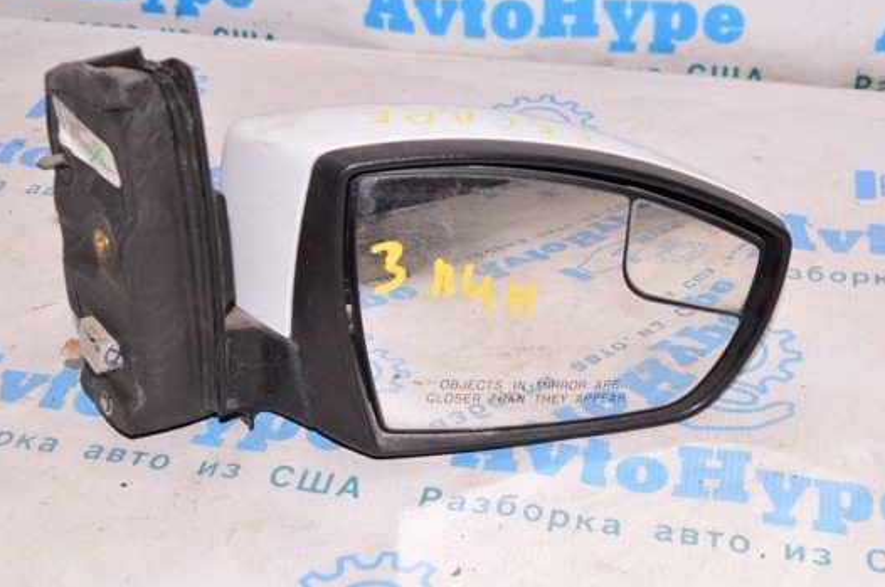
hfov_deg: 35.3
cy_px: 231
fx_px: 1389
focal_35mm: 57
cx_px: 483
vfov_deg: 23.8
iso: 1600
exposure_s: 1/200
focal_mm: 31
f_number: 8
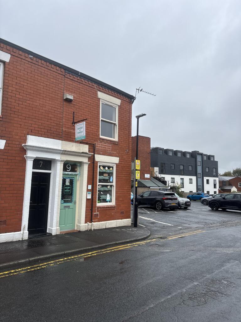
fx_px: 241
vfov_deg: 67.3
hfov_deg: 53.1
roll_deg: -0.5
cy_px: 161
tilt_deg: +7.8
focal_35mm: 26
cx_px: 120
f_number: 1.6
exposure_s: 1/1642
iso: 50
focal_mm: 5.96
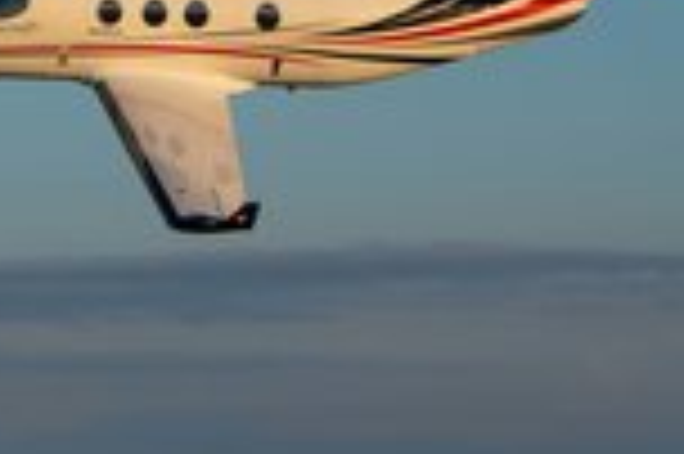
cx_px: 108
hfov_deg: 5.5
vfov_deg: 3.6
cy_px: 34
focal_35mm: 377
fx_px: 7155
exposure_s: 1/125
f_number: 10
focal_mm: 143
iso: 80
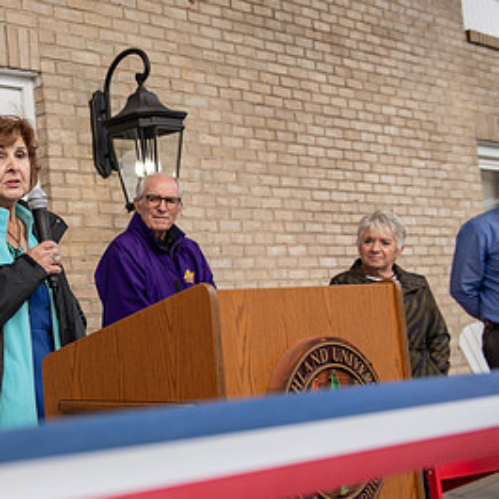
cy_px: 234
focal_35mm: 65
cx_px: -15
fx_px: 1060
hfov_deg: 25.1
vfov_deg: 26.5
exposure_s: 1/320
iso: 160
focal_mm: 35
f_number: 3.5
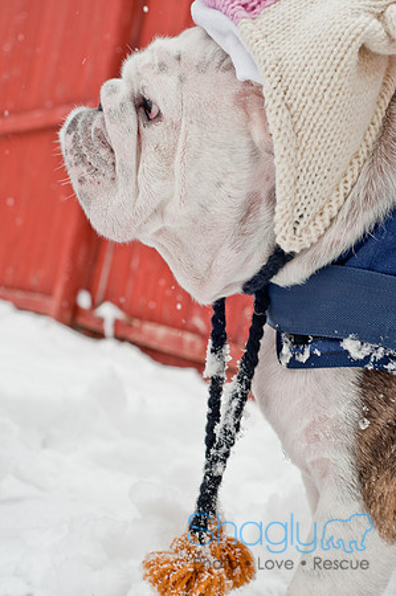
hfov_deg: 18.1
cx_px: 198
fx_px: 1240
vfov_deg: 27.0
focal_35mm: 75
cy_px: 298
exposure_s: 1/320
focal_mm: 50
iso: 200
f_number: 5.6
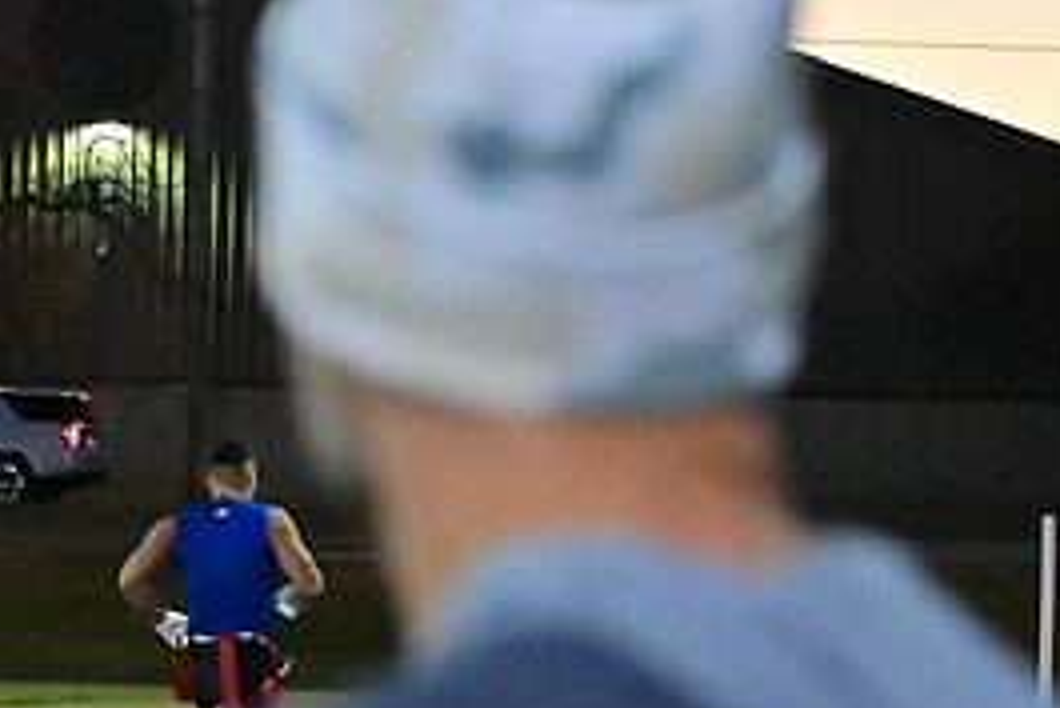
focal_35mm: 230
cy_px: 318
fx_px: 6776
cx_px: 4
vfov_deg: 6.0
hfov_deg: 8.9
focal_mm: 70
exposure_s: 1/640
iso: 6400
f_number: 4
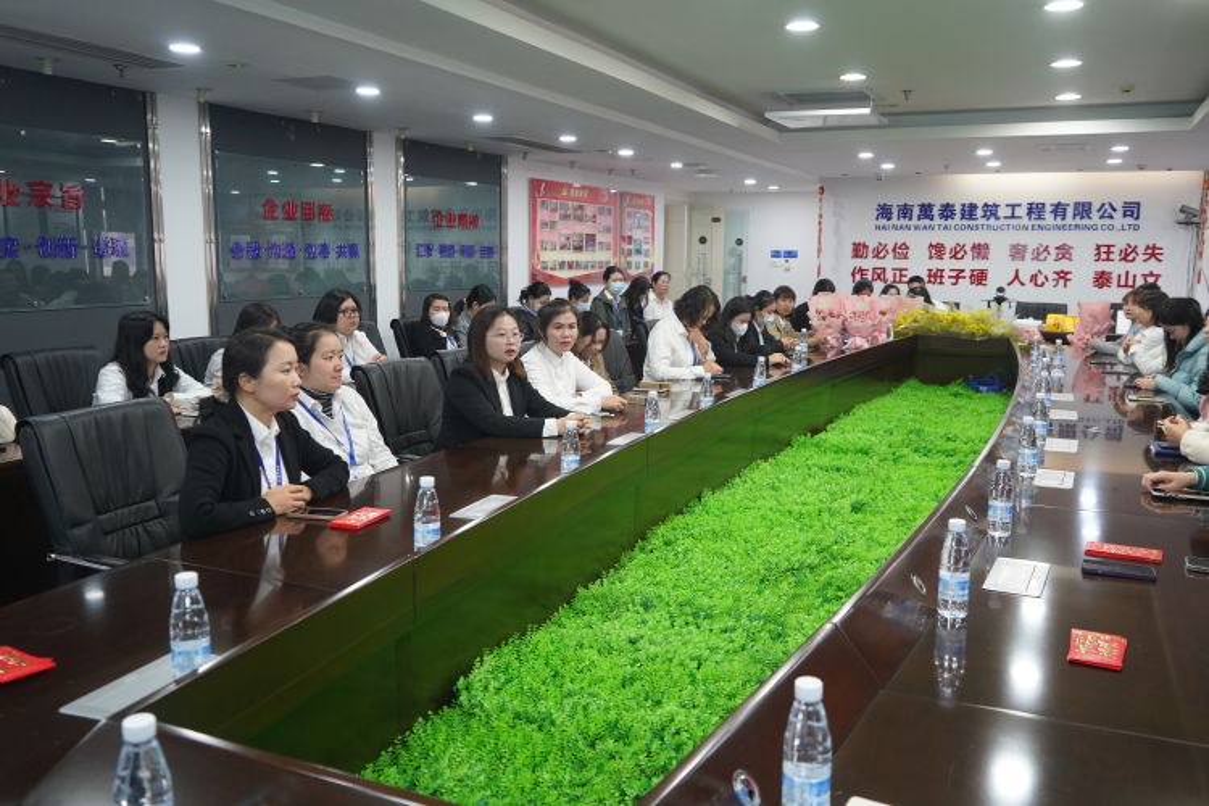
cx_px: 604
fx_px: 1007
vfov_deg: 43.6
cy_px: 403
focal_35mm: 30
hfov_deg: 61.9
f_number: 4
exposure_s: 1/160
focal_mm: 30
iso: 2500
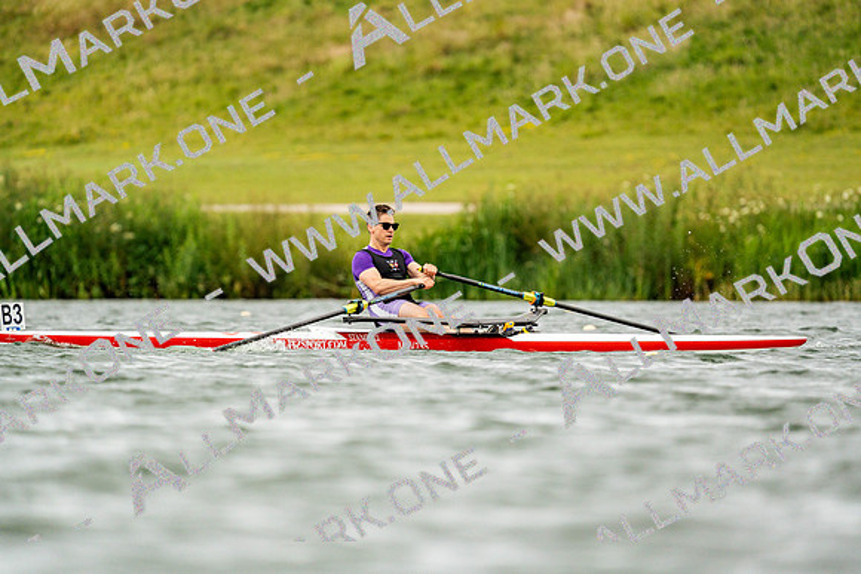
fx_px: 14353
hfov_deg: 3.4
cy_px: 287
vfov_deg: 2.3
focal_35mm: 600
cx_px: 430
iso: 1000
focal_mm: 600
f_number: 6.3
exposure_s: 1/2000
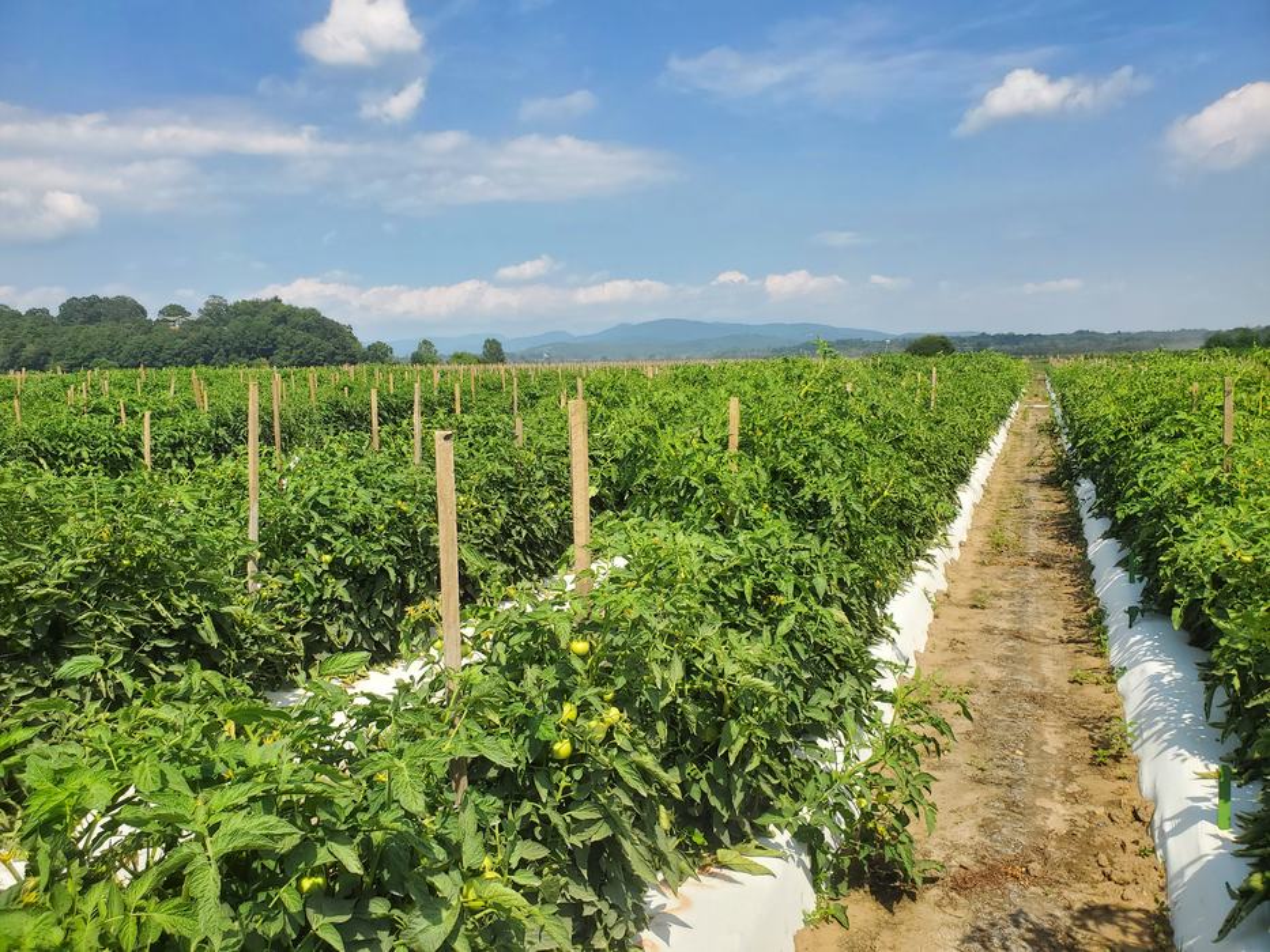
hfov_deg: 67.3
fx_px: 954
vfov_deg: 53.1
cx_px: 635
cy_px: 476
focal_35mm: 26
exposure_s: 1/1255
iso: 50
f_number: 2.4
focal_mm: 4.3
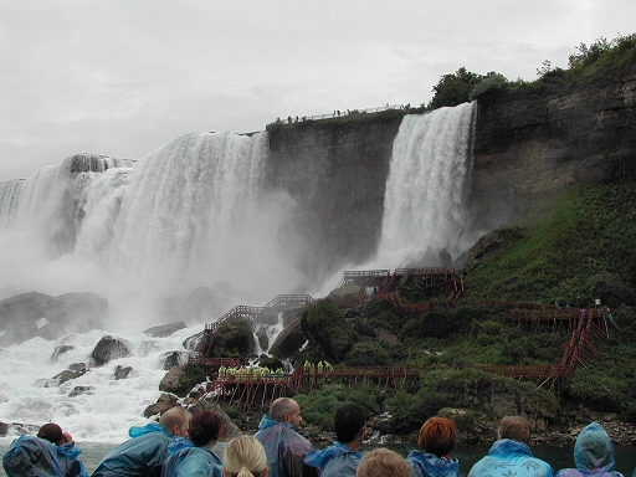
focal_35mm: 52
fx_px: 955
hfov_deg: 36.8
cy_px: 238
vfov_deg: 28.0
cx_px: 318
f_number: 8.8
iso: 100
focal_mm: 11.1
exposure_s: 1/162
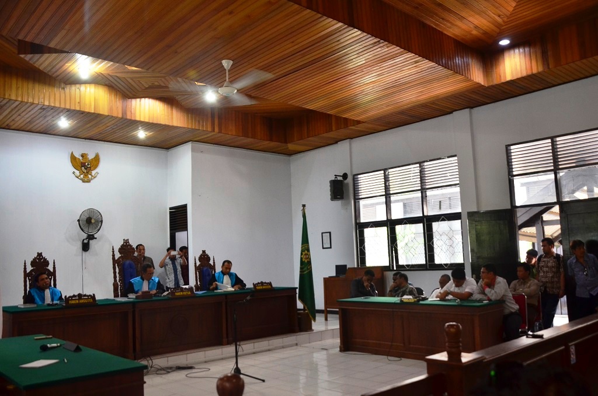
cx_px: 299
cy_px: 198
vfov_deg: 41.5
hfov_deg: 59.6
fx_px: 522
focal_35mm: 32
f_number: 5.6
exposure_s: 1/45
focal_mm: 21
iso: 560
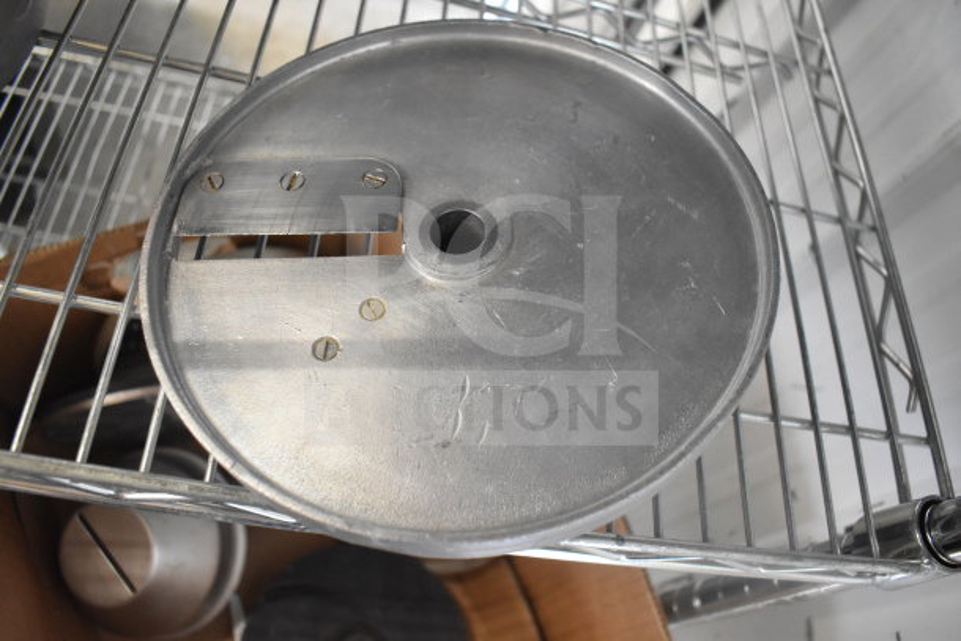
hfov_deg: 67.4
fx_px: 721
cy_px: 320
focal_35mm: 27
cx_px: 480
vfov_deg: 48.0
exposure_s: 1/30
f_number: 3.5
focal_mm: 18
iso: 3200
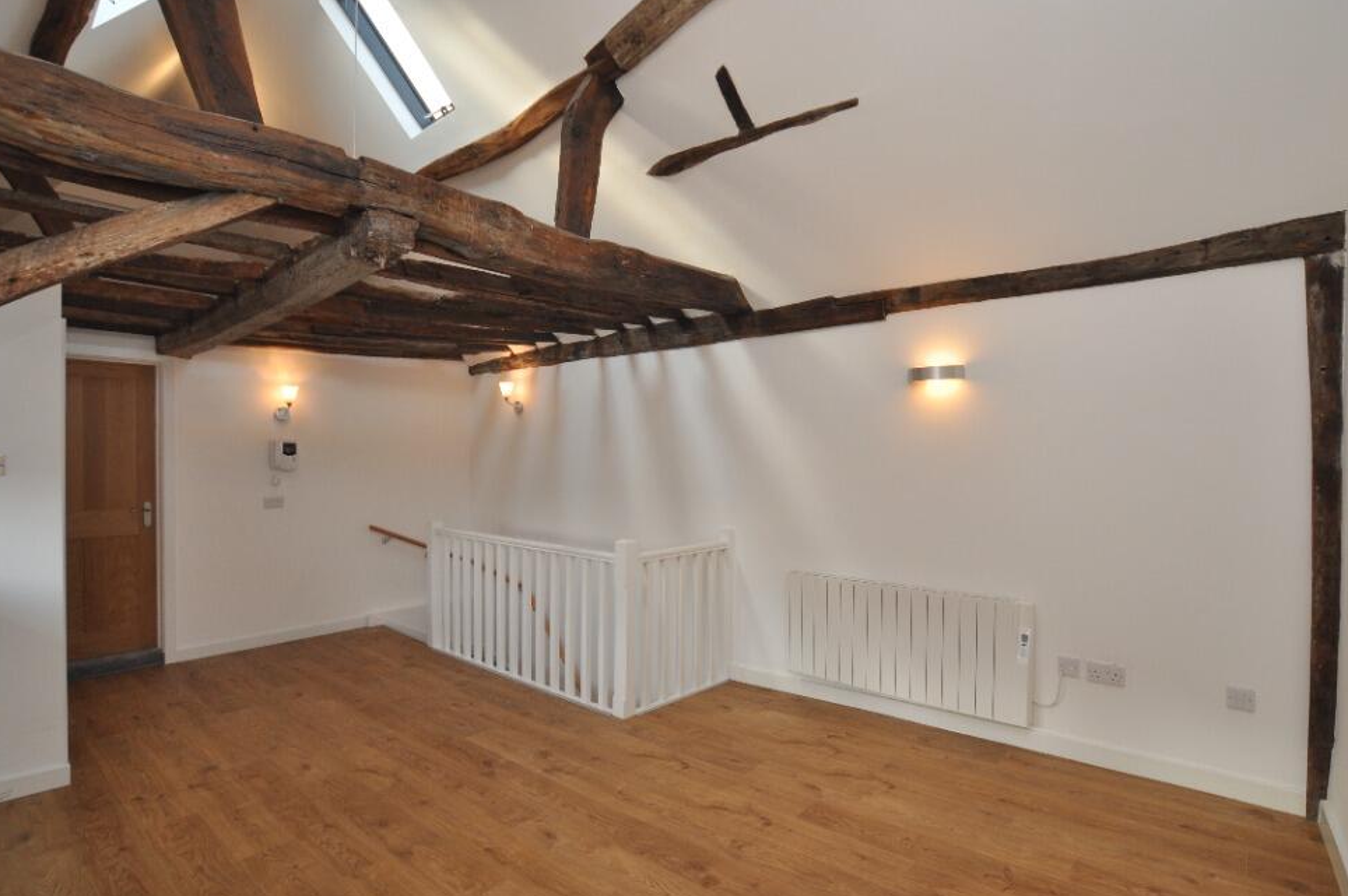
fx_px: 656
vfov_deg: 68.7
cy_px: 441
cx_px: 680
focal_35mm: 18
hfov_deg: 91.6
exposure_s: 1/100
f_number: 5
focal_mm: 11
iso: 400
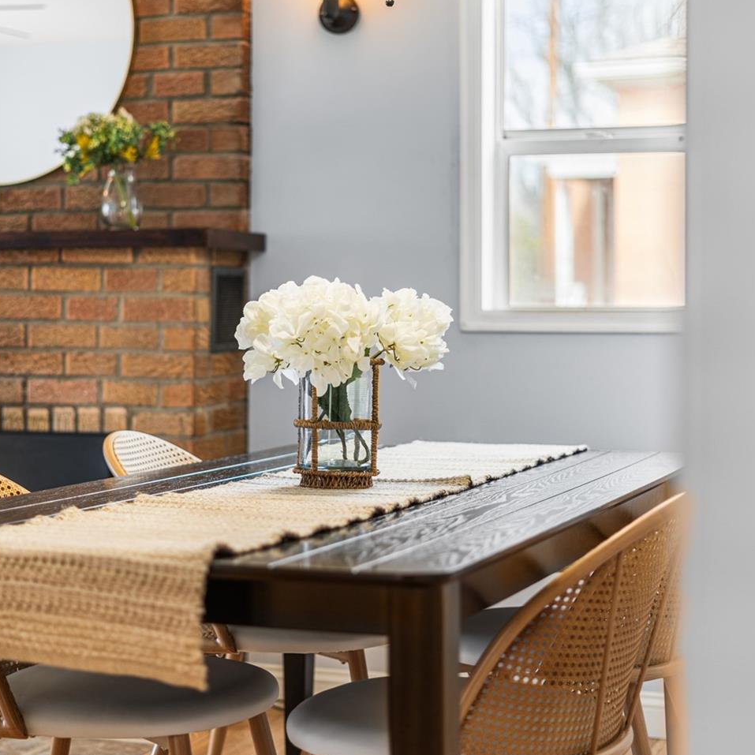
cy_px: 342
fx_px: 1752
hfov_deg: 24.3
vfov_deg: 24.3
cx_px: 291
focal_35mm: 71
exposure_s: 1/80
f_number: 1.8
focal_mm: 50
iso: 100
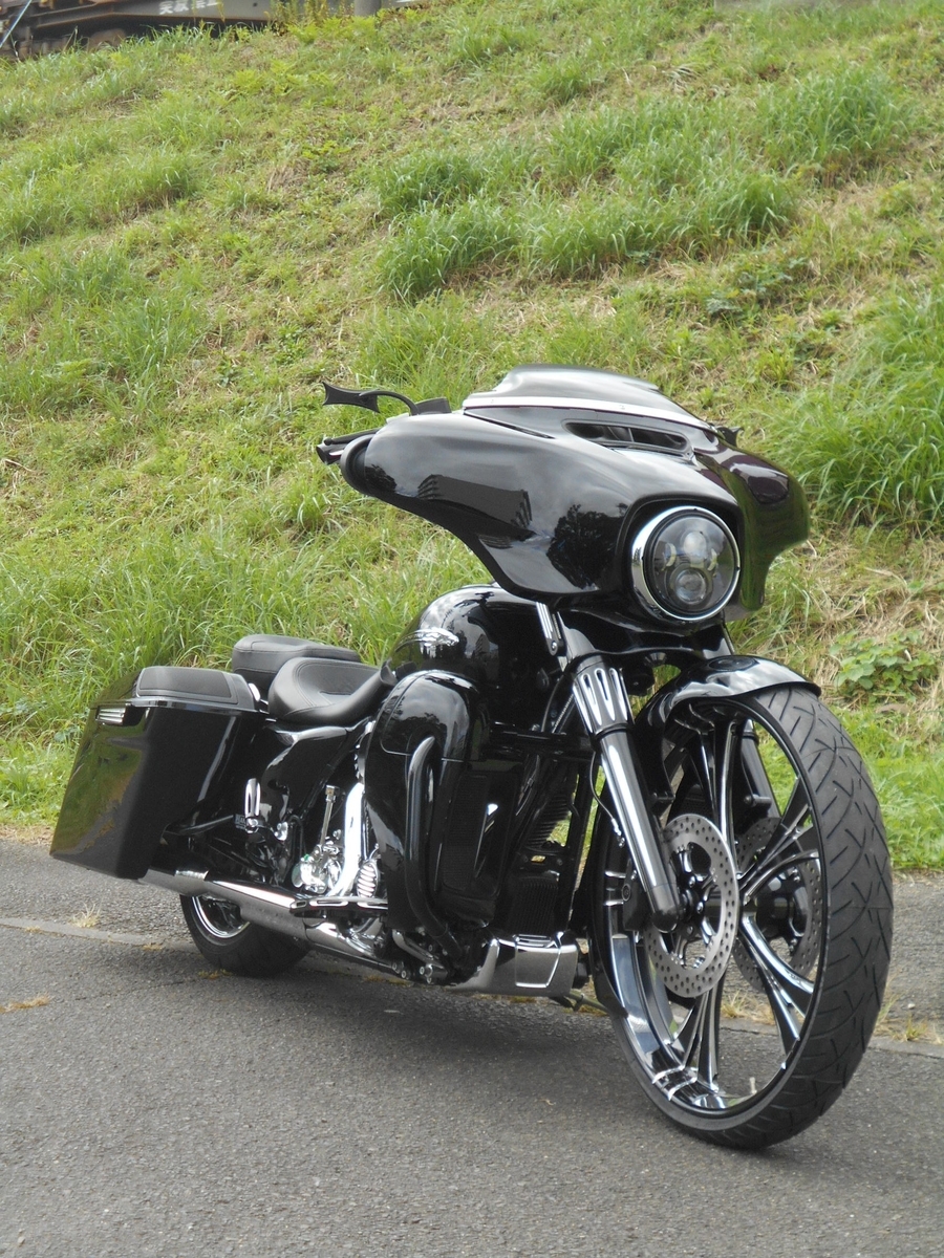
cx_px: 472
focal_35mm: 58
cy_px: 629
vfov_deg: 33.2
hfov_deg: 25.2
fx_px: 2109
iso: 140
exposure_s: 1/250
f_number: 4.9
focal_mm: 10
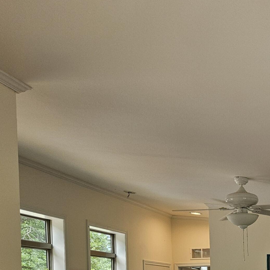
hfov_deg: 25.8
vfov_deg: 26.9
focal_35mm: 59
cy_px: 291
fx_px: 521
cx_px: 328
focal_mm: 5.4
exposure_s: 1/180
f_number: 1.8
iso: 80
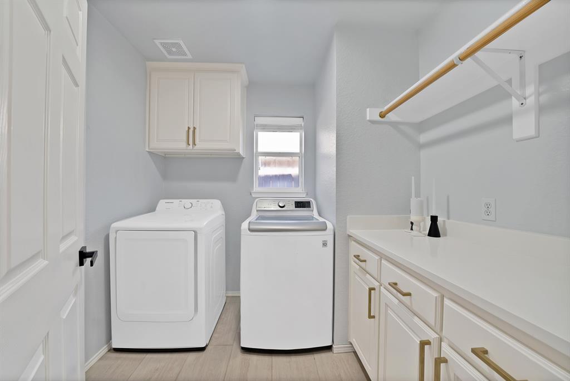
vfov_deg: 90.1
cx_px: 285
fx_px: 190
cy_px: 190
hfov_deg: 112.6
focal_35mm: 12
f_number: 9
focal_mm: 12
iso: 640
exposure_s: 1/5
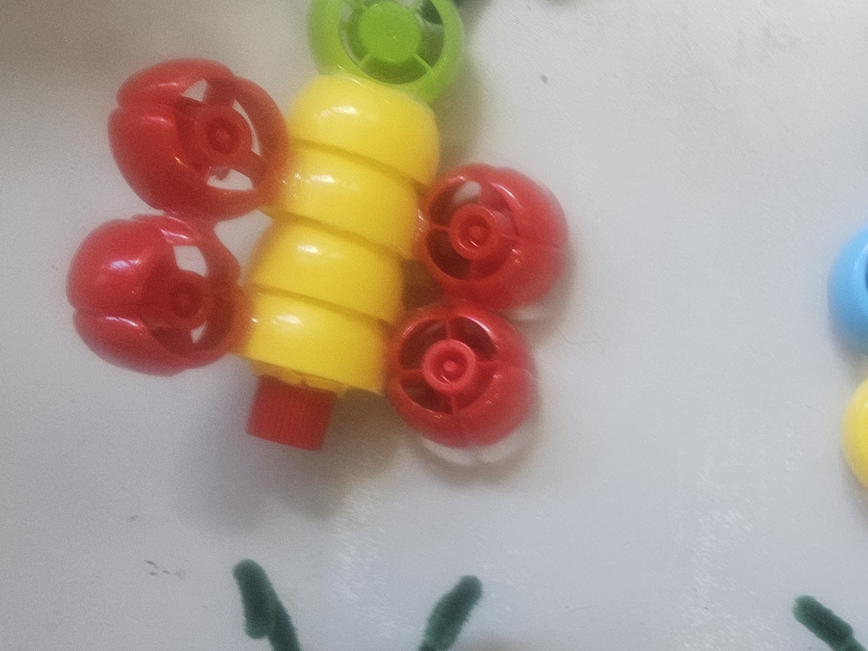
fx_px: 1404
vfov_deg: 25.8
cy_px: 492
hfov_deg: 31.6
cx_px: 879
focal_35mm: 56
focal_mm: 5.4
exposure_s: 1/100
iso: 125
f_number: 1.8
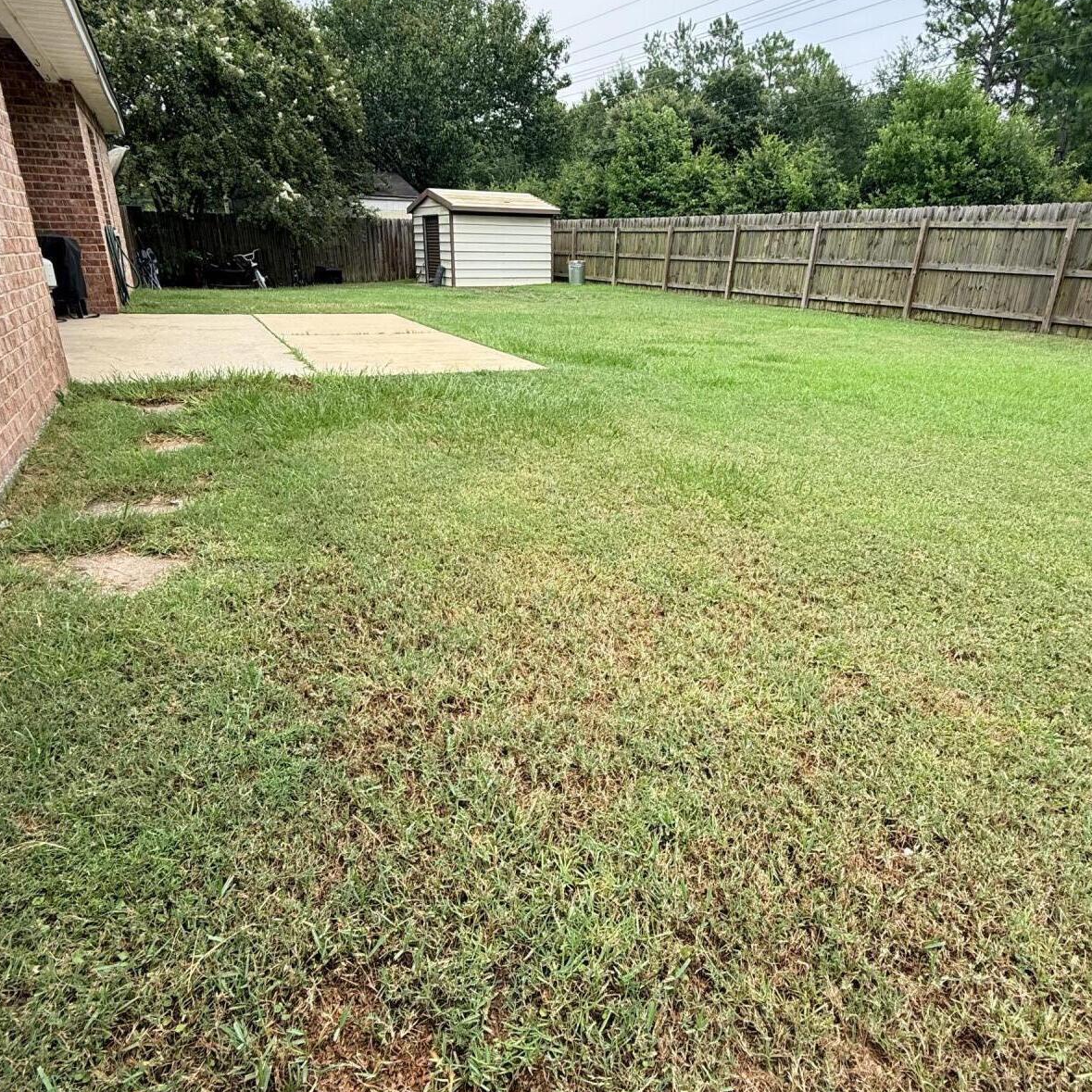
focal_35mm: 21
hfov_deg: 72.1
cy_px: 560
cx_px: 573
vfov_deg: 72.1
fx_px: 749
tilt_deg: -21.9
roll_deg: -1.3
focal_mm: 2.22
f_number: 2.2
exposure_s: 1/694
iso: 50
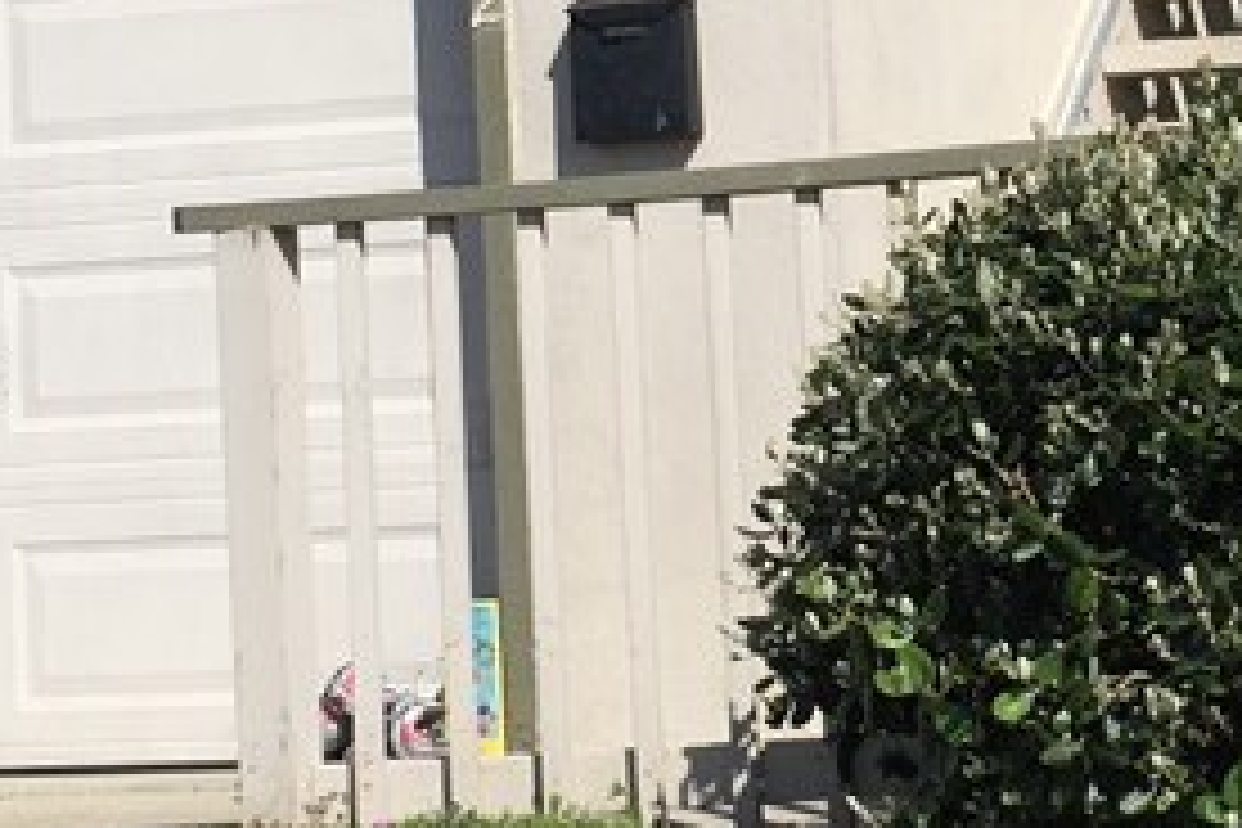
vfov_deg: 12.1
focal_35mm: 112
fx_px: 3864
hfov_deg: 18.0
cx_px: 1130
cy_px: 22
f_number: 2.2
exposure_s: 1/3968
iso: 32
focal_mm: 4.15
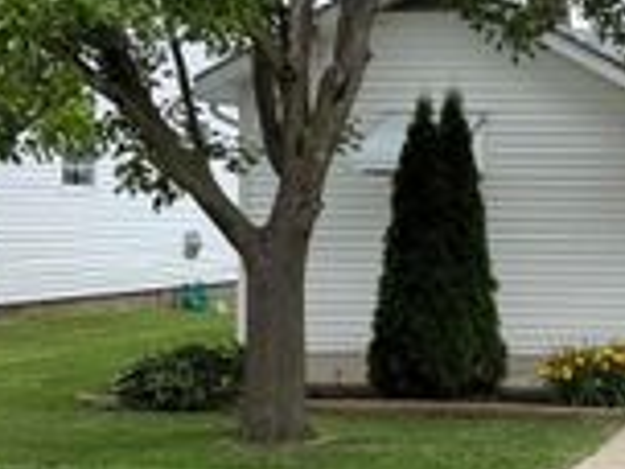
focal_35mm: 79
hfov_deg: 22.5
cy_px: 237
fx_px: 1426
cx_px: 773
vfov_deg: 18.7
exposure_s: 1/2801
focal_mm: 6.76
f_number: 1.78
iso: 80
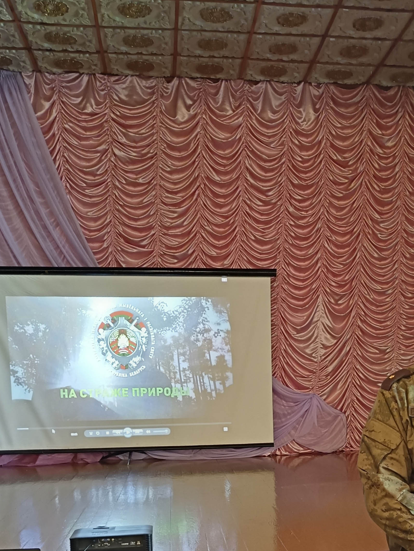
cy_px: 461
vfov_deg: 39.9
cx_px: 298
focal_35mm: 45
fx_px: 718
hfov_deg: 31.7
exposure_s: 1/24
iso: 2845
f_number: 1.75
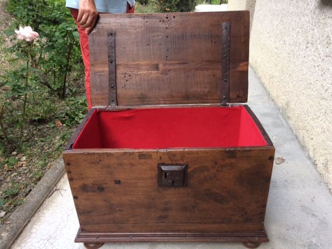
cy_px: 124
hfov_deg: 61.7
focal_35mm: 29
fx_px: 278
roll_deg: -1.5
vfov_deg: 48.2
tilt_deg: -27.9
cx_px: 166
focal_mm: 4.15
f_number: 2.2
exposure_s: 1/100
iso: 32
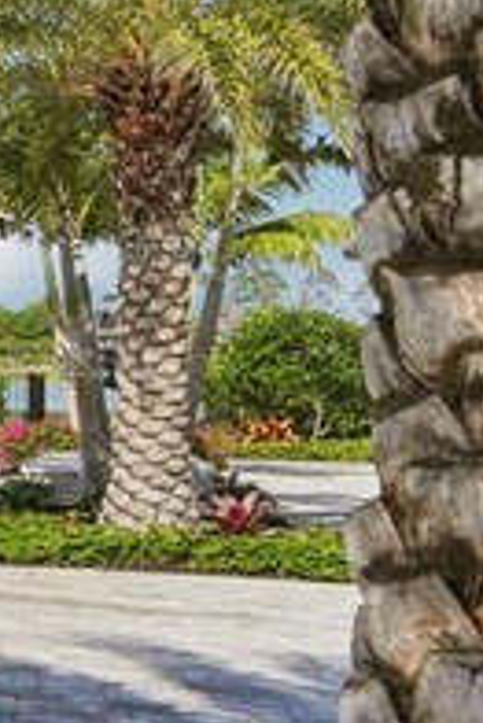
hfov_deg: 8.3
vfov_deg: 21.7
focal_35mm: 94
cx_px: -1405
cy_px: 315
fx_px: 1888
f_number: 8
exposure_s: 1/2000
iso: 400
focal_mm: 17
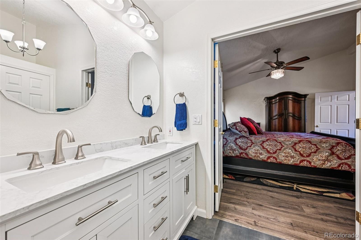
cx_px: 180
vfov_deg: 81.2
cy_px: 120
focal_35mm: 14
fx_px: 140
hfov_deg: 104.3
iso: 400
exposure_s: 1/10
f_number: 8
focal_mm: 14
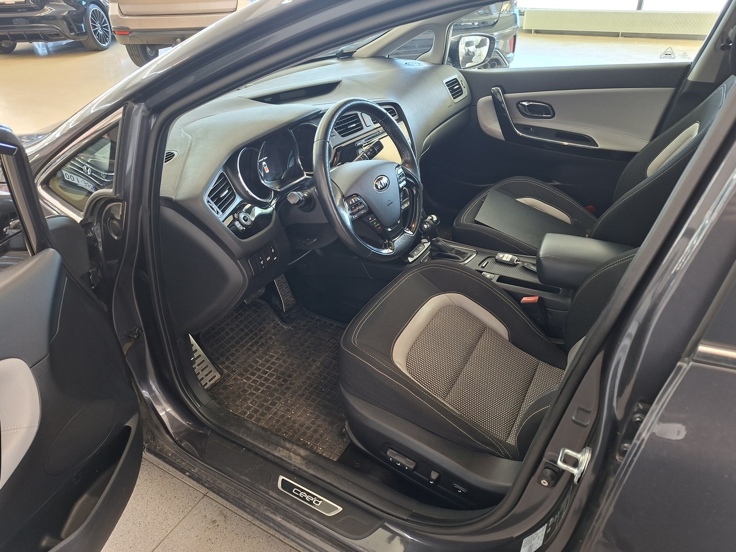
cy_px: 276
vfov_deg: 58.9
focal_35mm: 23
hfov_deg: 73.9
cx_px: 368
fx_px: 489
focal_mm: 5.54
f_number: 1.8
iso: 320
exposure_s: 1/50
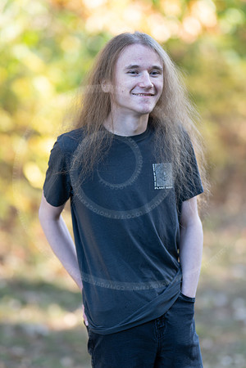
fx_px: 1302
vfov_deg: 16.1
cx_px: 123
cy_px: 184
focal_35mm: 127
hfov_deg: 10.8
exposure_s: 1/640
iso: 200
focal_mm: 85
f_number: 1.2
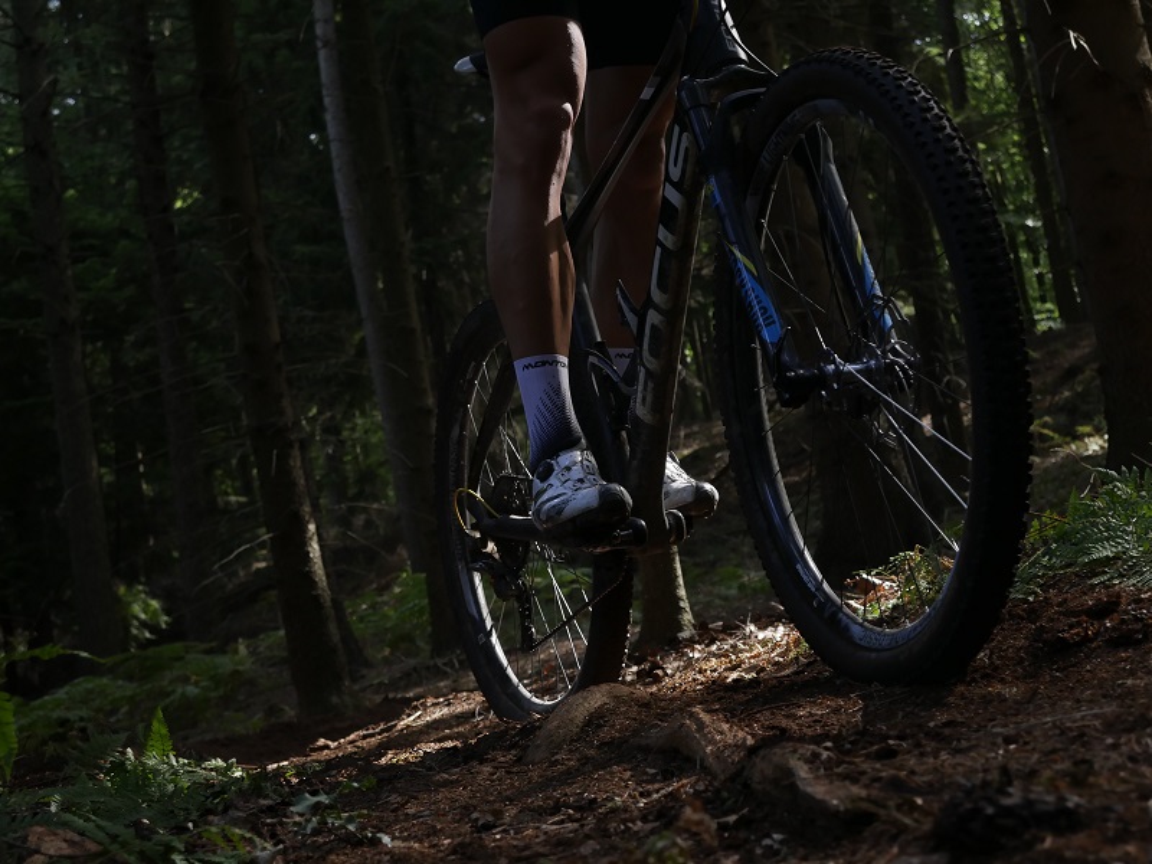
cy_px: 432
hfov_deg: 29.4
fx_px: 2196
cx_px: 576
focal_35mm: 66
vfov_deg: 22.3
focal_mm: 33
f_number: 5.4
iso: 640
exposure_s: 1/125
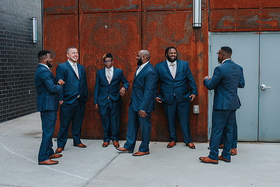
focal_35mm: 45
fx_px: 354
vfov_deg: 29.6
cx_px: 145
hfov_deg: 43.2
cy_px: 89
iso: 1600
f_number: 4
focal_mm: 35
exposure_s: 1/2000
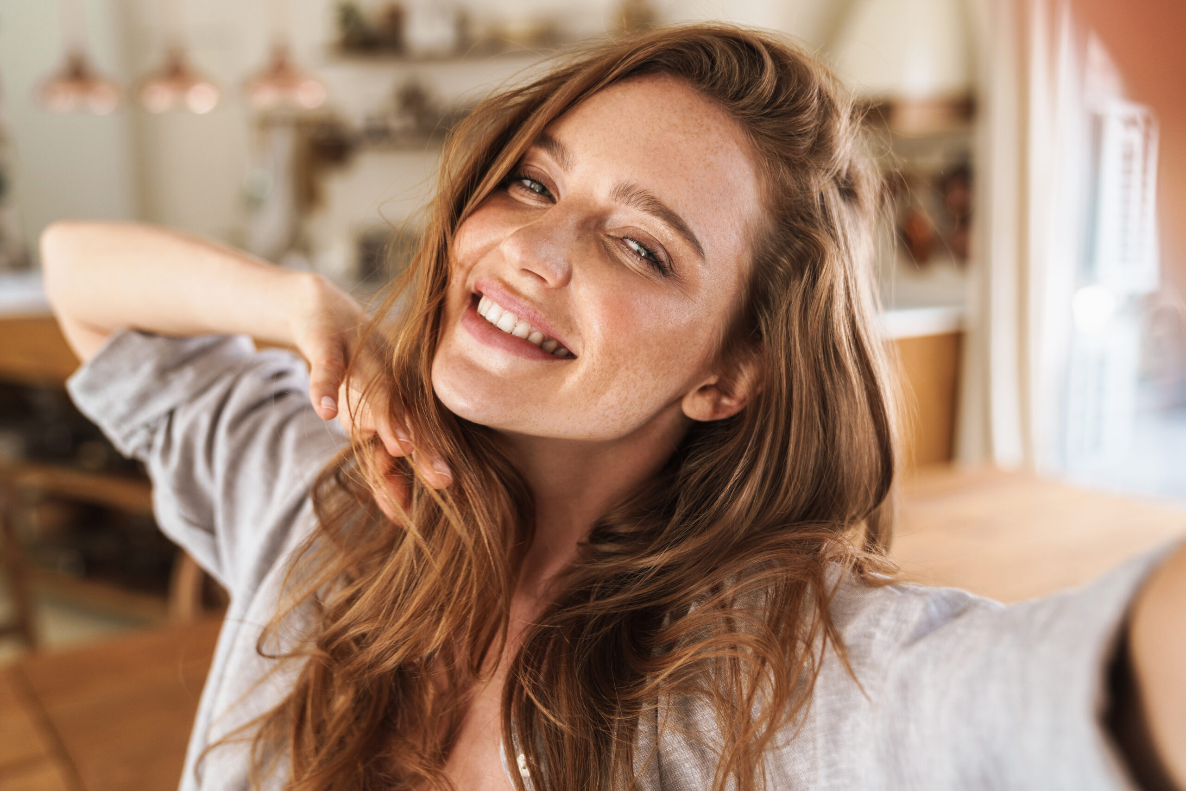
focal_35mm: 41
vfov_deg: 32.6
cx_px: 593
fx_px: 1351
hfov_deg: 47.4
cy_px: 396
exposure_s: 1/160
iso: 500
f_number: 2.8
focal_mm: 41
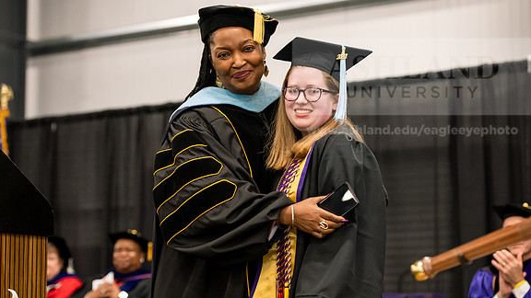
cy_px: 149
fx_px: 1338
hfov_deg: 22.5
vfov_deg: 12.7
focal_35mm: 95
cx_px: 265
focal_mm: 90
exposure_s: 1/200
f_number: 3.5
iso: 3200
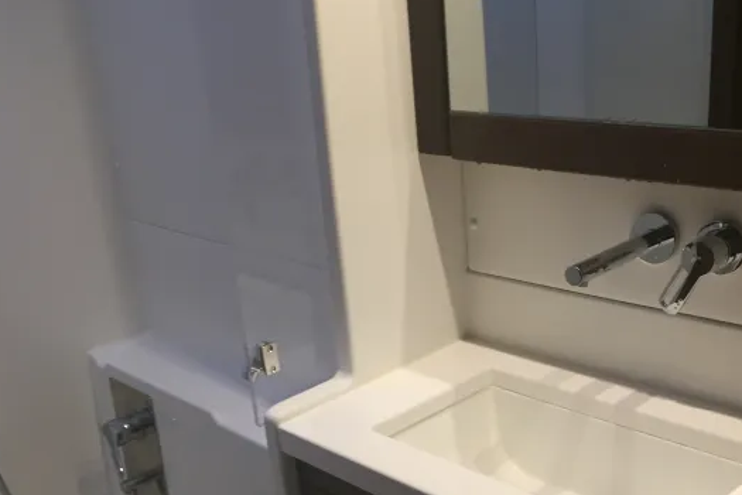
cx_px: 363
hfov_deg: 42.7
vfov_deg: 28.5
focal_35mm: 46
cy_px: 406
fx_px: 948
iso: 100
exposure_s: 1/33
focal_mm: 4.15
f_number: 2.2
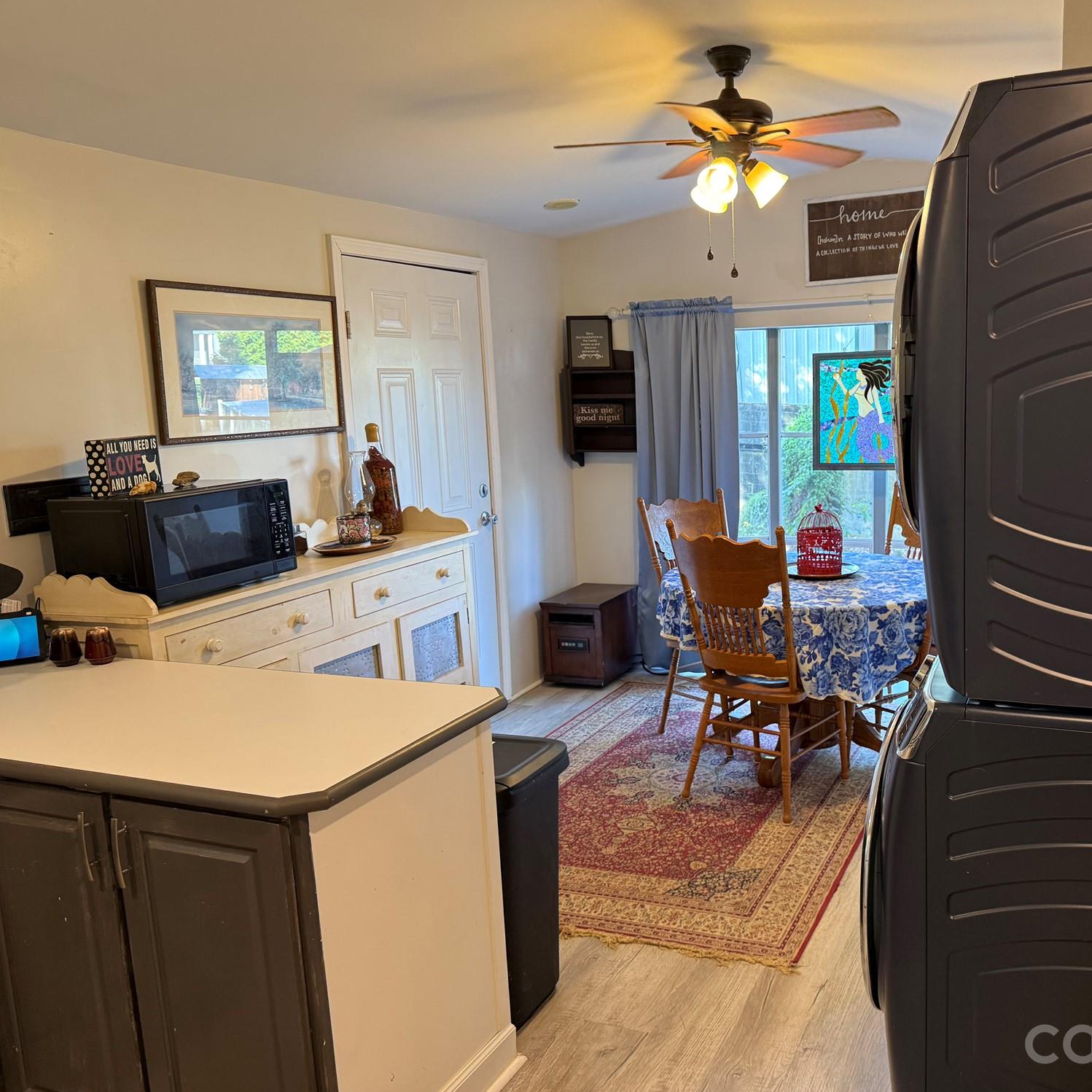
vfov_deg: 55.6
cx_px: 717
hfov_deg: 54.6
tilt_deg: -7.0
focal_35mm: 29
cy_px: 539
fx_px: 1035
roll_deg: +1.6
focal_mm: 6.76
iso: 200
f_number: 1.78
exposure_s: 1/60
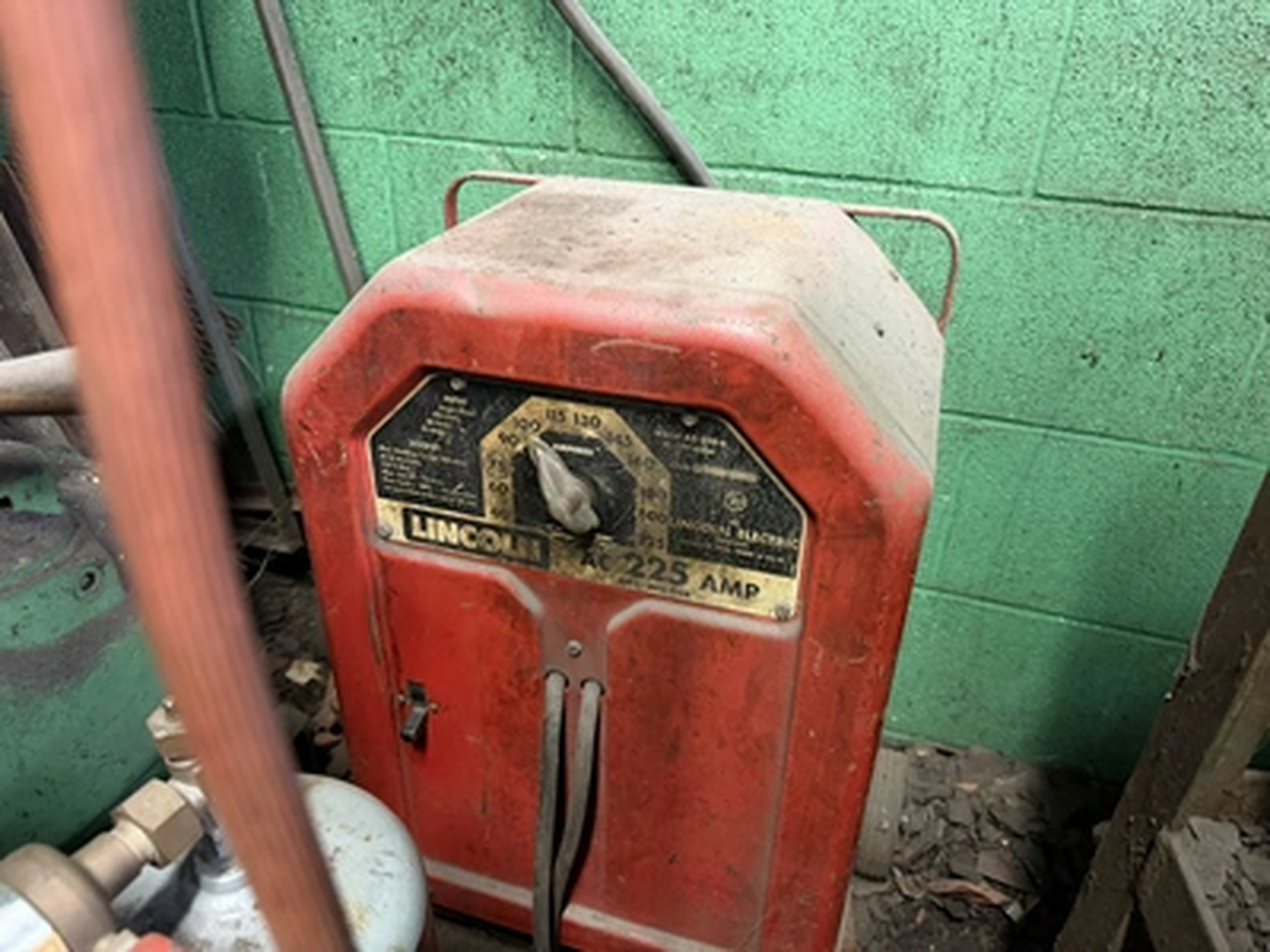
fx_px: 881
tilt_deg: -30.9
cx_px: 635
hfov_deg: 71.6
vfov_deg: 56.8
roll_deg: -1.5
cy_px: 476
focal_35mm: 24
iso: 1000
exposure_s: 1/40
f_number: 1.78
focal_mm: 6.76
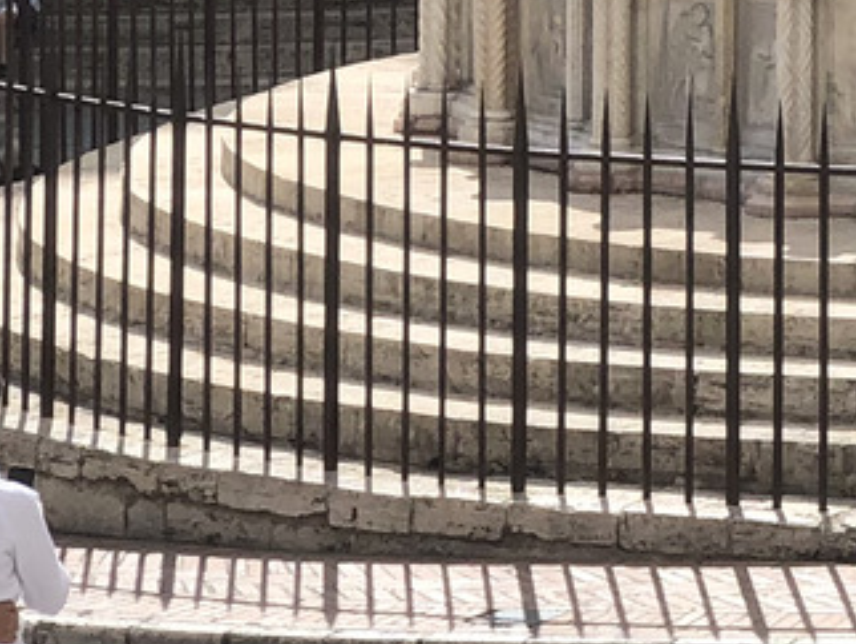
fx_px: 6385
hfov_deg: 7.5
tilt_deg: -3.8
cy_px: -295
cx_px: 1412
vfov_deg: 5.7
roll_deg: +0.2
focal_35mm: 258
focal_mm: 6
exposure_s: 1/1116
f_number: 2.4
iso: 16
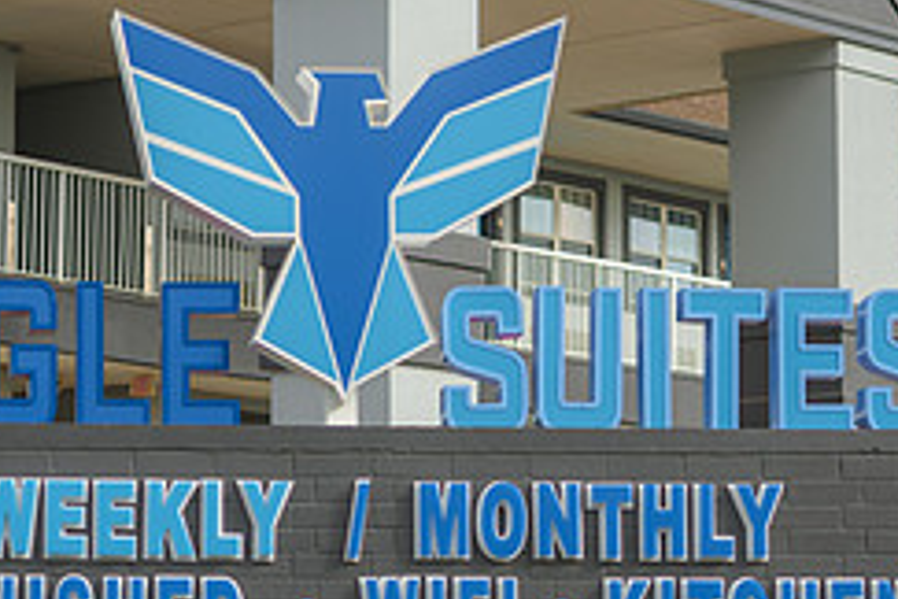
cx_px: 303
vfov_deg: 8.2
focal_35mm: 167
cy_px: 268
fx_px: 4165
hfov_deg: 12.3
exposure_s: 1/640
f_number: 2.8
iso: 64
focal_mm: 70
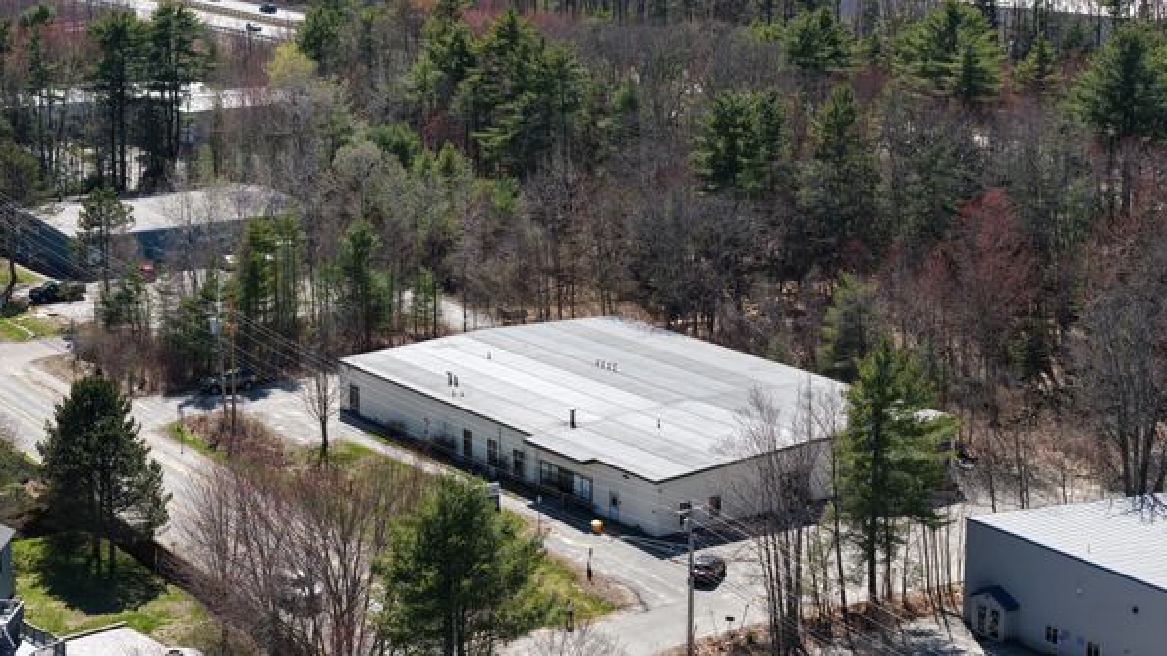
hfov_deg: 27.5
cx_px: 582
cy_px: 314
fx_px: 2382
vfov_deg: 15.7
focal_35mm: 77
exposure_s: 1/120
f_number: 2.8
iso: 125
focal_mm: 19.35
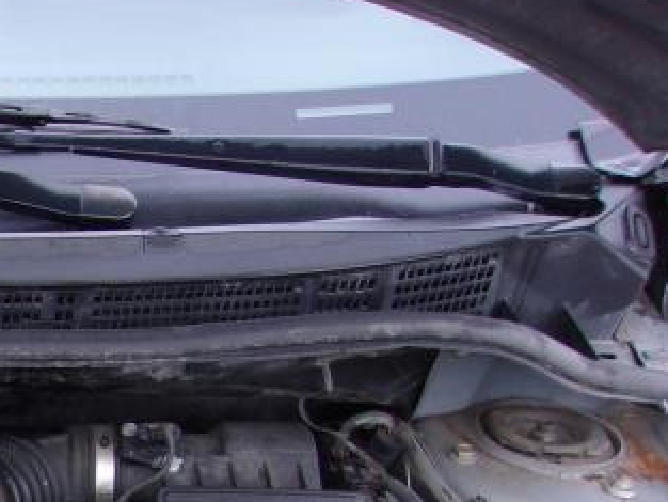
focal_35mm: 69
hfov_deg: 25.1
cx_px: -156
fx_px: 1332
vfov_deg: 19.9
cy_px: 613
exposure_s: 1/50
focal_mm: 4.9
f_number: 3
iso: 80
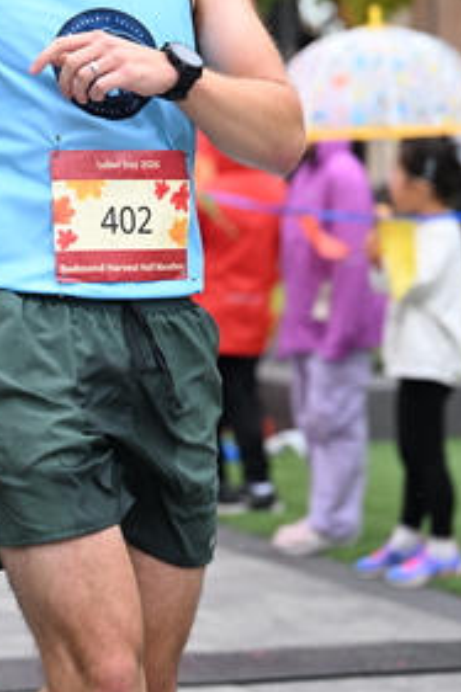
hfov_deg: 9.3
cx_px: 80
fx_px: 2827
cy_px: 118
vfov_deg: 13.9
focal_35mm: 147
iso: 1250
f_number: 2.8
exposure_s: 1/1600
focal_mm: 75
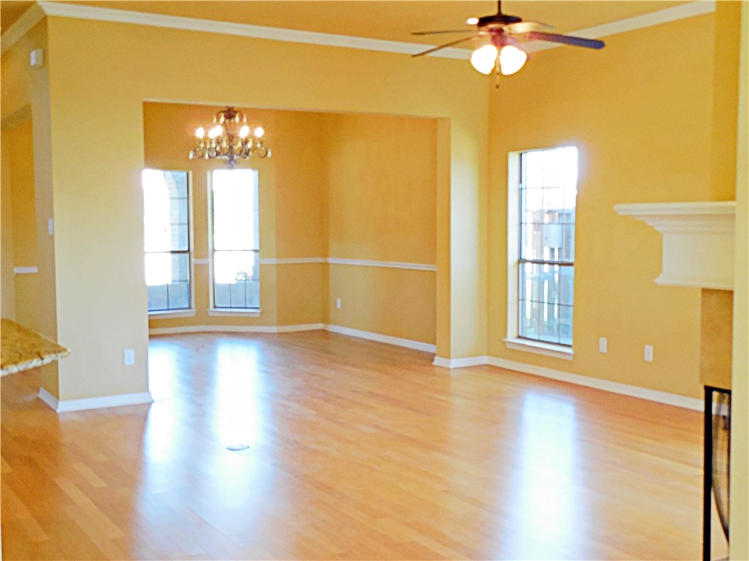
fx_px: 844
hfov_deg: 47.9
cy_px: 280
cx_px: 374
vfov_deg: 36.8
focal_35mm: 39
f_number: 3.8
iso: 320
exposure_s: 1/30
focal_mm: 7
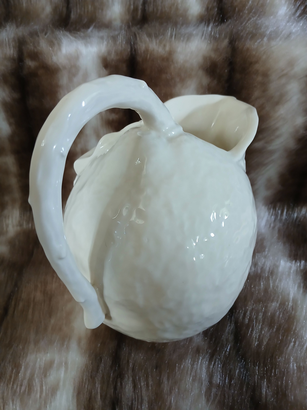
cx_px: 154
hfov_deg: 53.1
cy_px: 205
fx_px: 307
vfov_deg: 67.3
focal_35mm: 26
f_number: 1.8
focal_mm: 3.98
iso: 400
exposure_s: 1/25
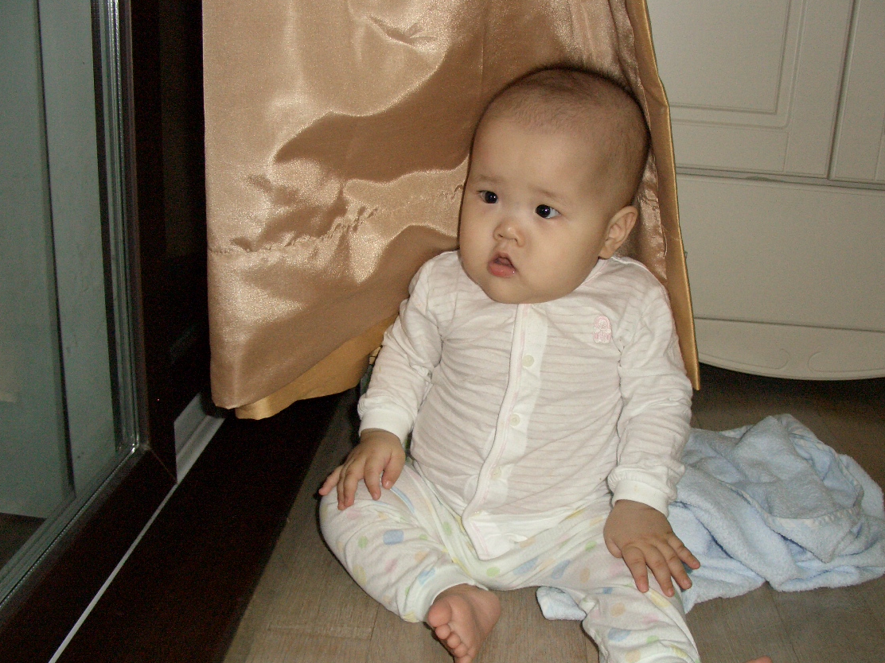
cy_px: 363
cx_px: 450
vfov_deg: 37.7
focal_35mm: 38
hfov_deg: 49.0
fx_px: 972
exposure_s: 1/60
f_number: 2.8
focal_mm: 7.1
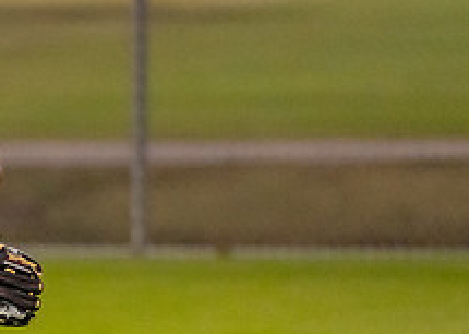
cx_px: -139
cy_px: 220
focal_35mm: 777
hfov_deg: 2.6
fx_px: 10337
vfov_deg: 1.8
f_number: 2.8
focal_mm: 200
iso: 4000
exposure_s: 1/1000
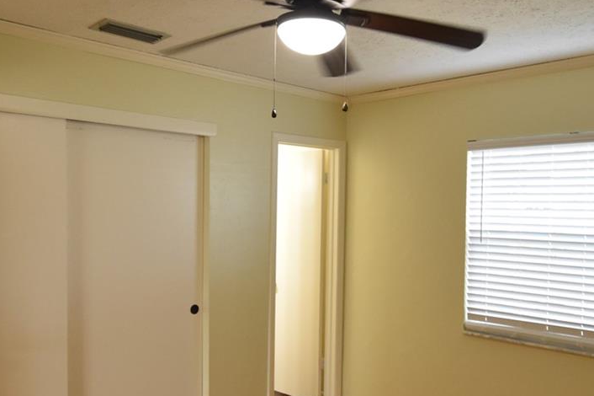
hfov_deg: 55.7
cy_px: 230
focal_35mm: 34
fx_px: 561
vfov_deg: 38.7
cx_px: 331
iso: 1100
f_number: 3.5
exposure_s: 1/60
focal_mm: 10
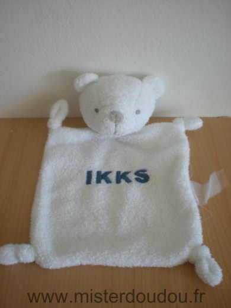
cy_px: 154
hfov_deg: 37.7
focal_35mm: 38
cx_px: 116
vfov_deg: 49.0
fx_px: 338
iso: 64
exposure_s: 1/8.1
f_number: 3.1
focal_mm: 6.3
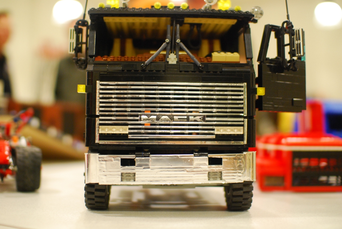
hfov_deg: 43.6
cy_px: 114
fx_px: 428
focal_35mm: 45
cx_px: 171
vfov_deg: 29.9
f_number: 1.4
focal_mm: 30
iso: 500
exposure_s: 1/60
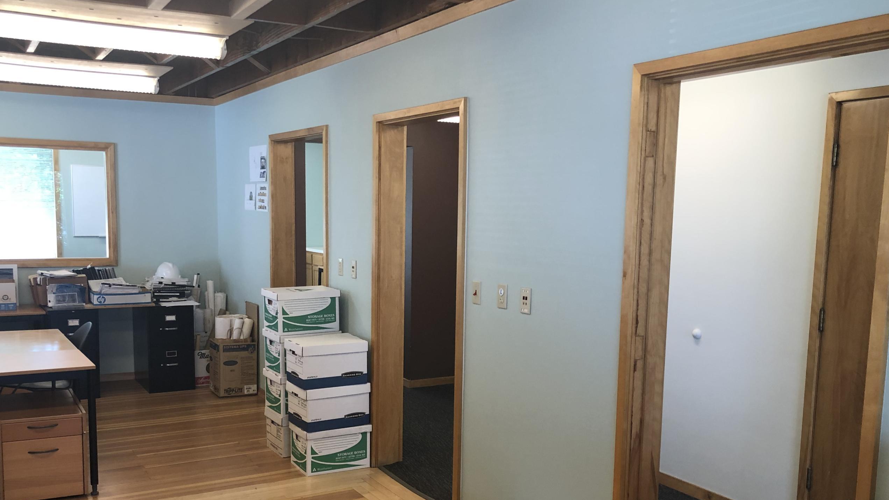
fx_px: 849
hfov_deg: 55.3
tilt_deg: -7.6
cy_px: 326
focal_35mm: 36
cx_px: 424
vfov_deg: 32.6
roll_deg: -0.1
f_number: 1.8
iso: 32
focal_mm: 3.99
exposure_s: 1/30
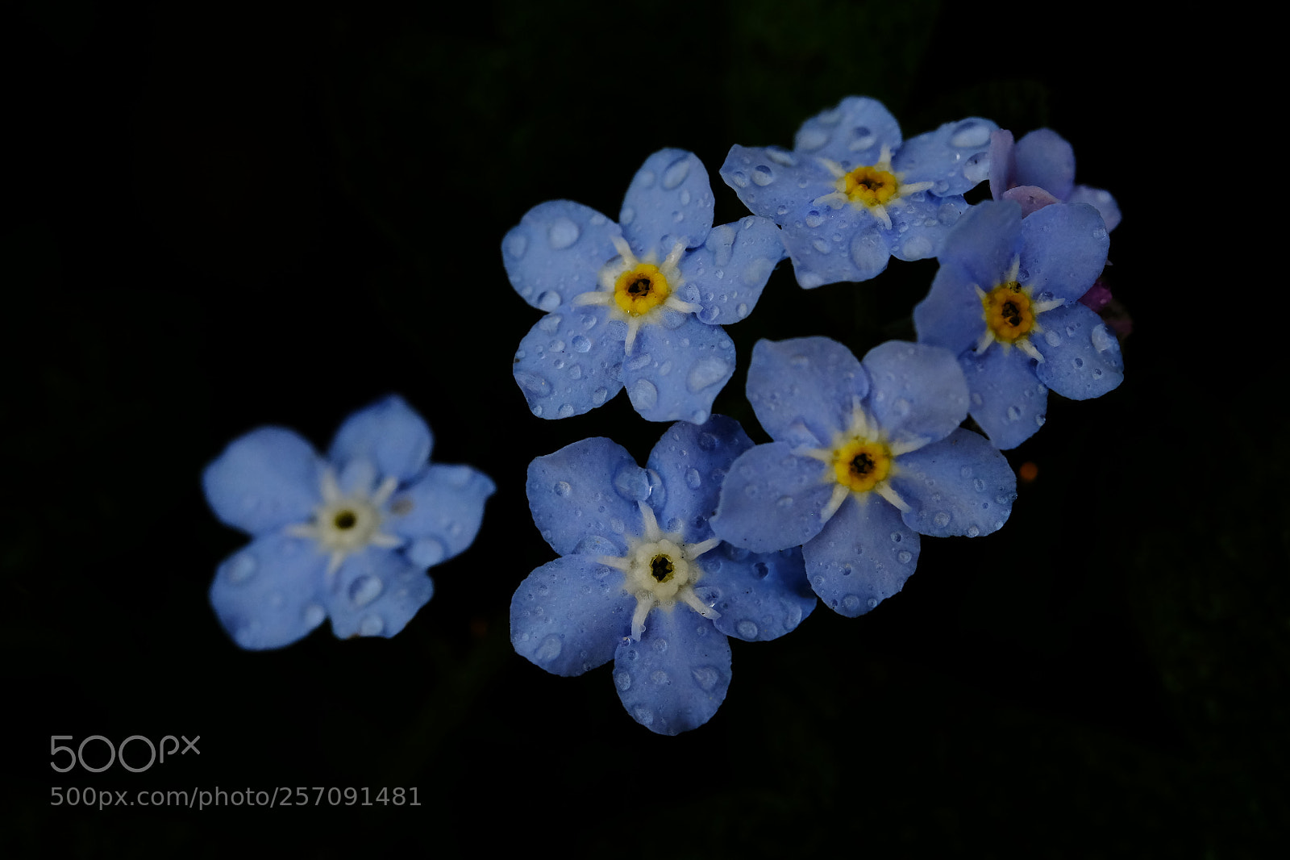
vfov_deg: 11.4
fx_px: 4299
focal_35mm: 120
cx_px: 645
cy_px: 430
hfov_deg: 17.1
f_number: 8
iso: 1600
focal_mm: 80
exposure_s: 1/340
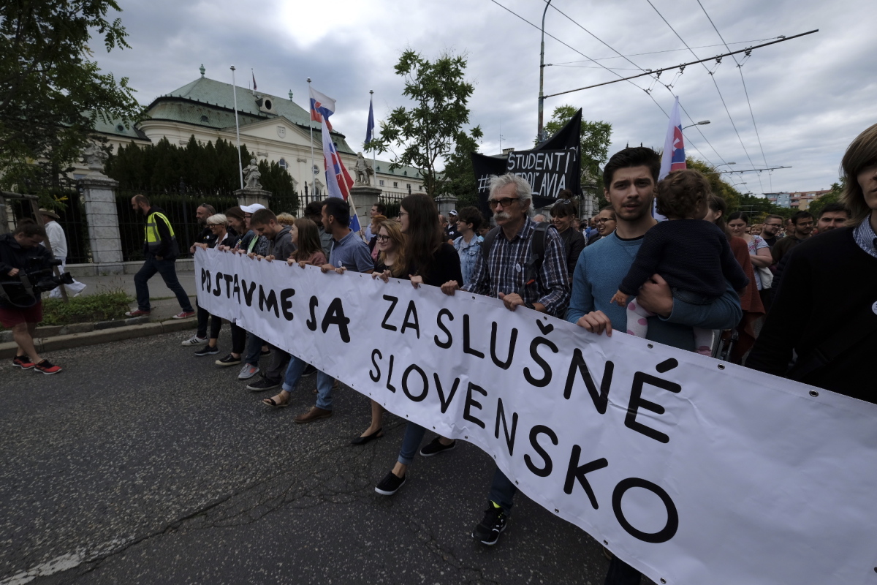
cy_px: 292
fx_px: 365
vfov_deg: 77.3
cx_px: 438
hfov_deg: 100.4
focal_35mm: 15
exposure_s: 1/300
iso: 200
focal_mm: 10
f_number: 7.1
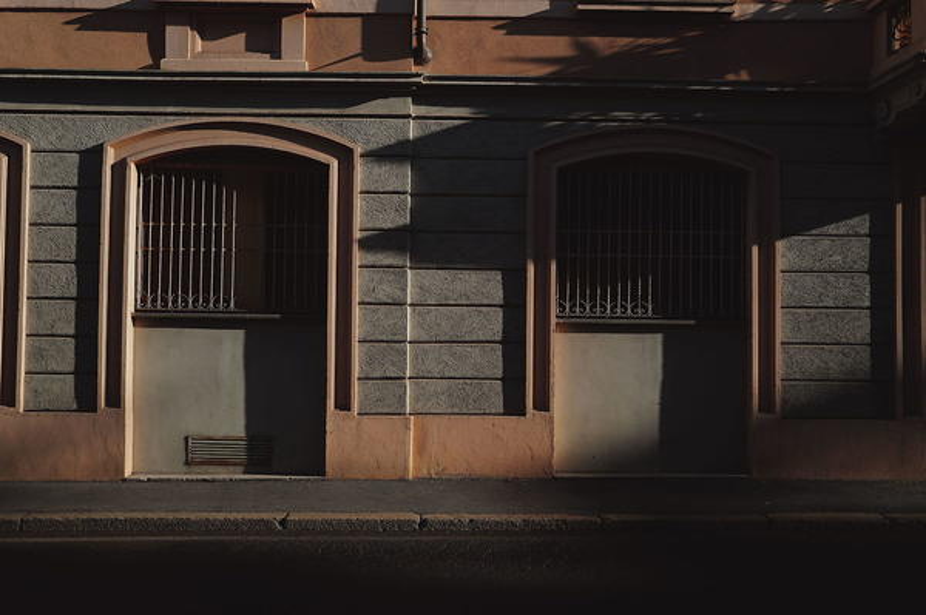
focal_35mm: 28
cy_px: 308
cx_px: 463
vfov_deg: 46.3
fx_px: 720
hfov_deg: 65.5
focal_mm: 28
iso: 100
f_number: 5.6
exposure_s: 1/500
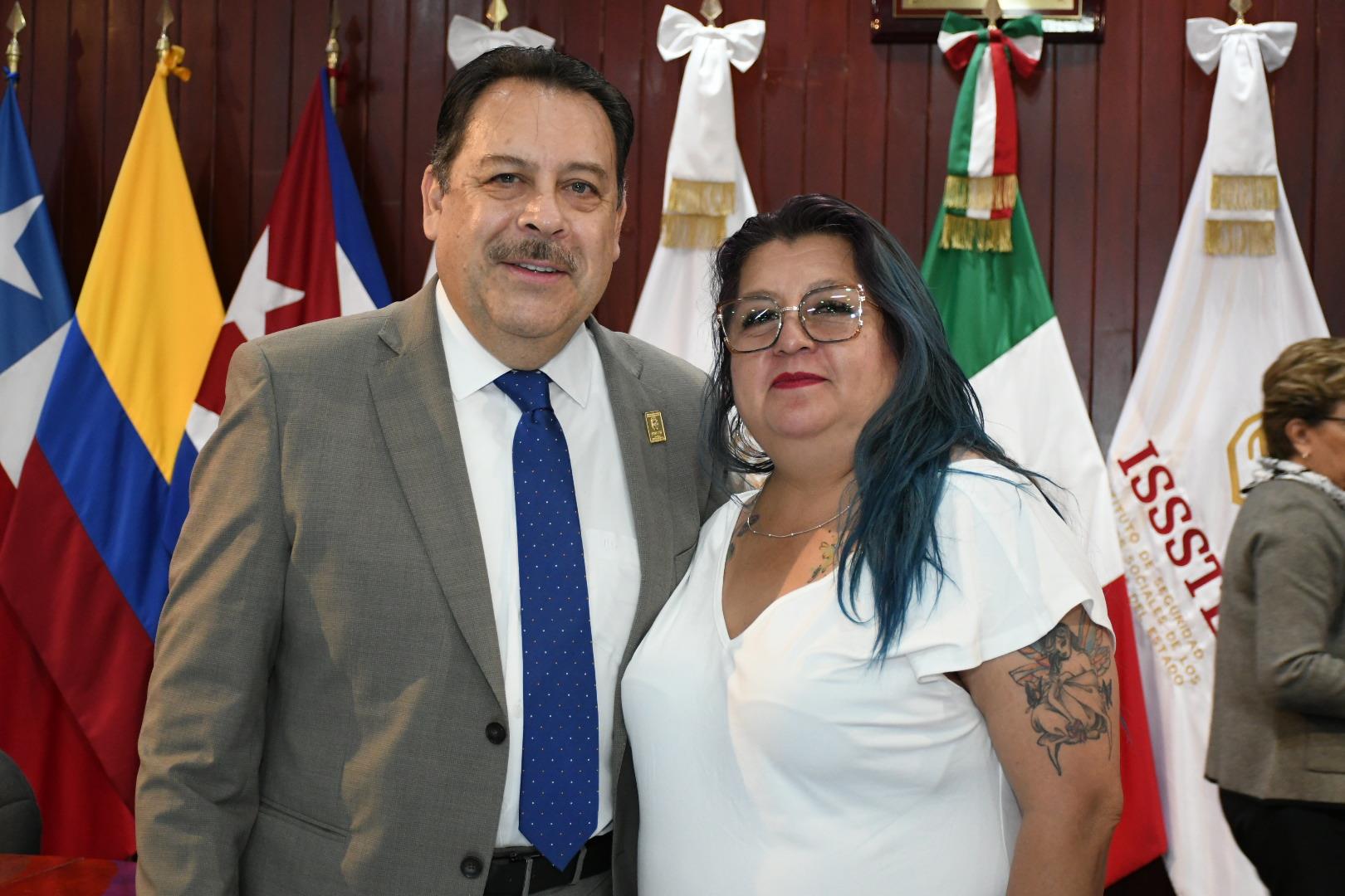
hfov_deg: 31.9
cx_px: 672
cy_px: 448
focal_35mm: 63
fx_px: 2354
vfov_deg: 21.6
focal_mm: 42
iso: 2500
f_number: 4.5
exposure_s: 1/100
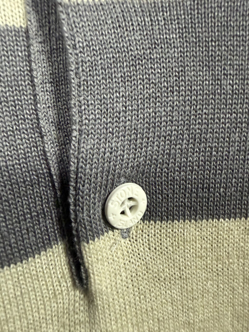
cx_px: 124
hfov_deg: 56.8
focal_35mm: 24
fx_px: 230
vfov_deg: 71.6
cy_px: 166
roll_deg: +4.5
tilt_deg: -3.8
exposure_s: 1/51
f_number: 2.2
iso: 500
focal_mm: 2.22
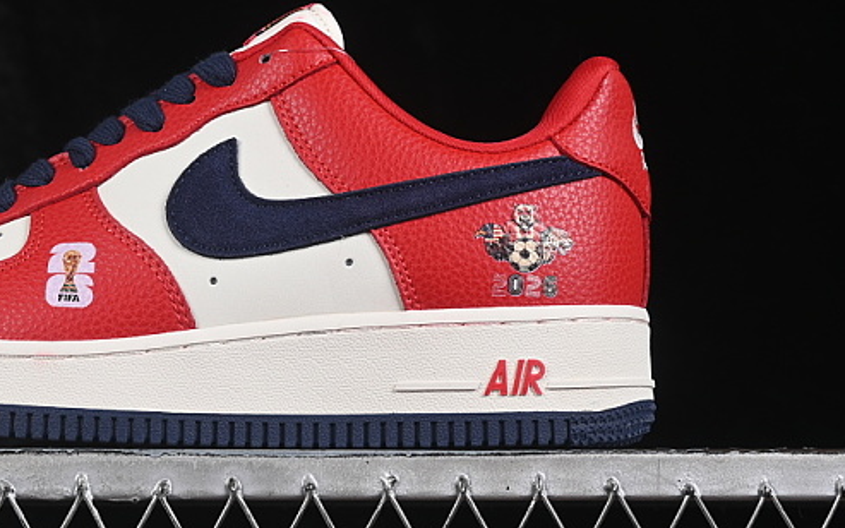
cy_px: 165
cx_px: 195
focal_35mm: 124
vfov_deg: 10.6
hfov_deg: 16.7
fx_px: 2855
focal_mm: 50
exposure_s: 1/80
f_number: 8
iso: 160
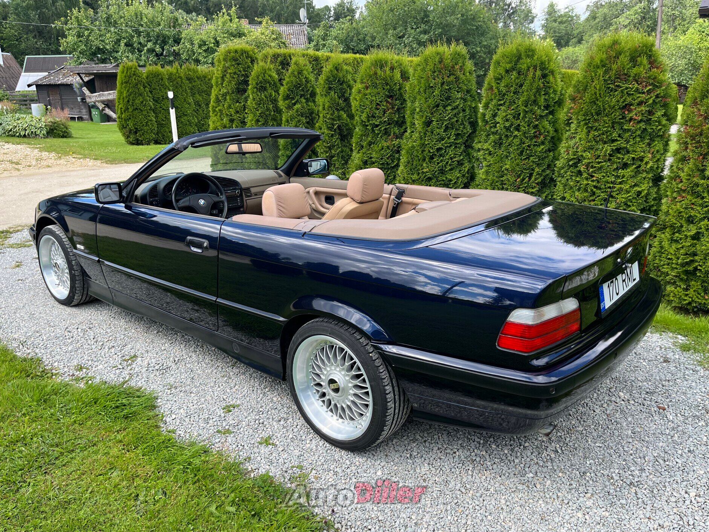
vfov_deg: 51.4
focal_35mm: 27
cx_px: 356
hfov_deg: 65.3
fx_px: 553
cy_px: 271
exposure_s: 1/920
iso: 50
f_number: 1.6
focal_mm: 5.1
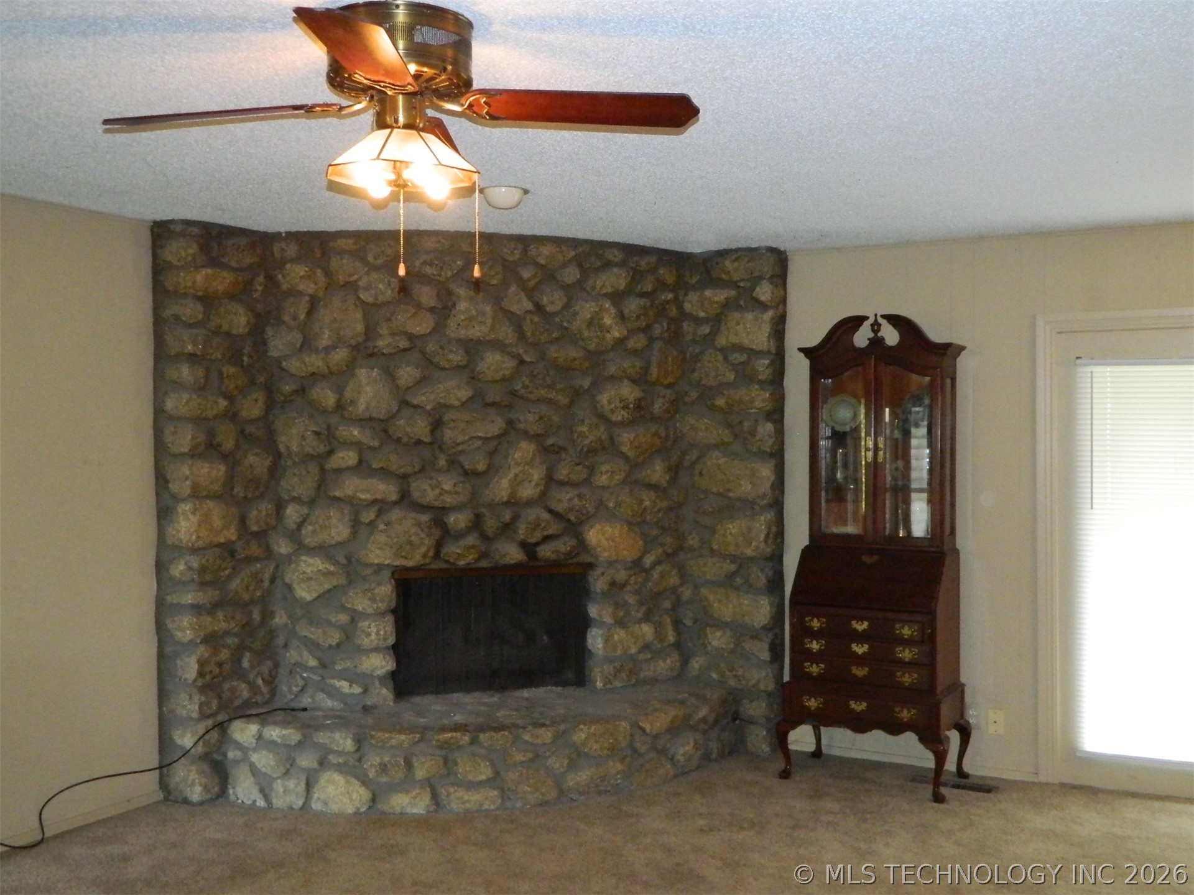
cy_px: 448
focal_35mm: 35
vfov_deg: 40.7
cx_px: 597
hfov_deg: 52.6
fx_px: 1207
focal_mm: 6.2
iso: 800
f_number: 3.3
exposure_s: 1/40
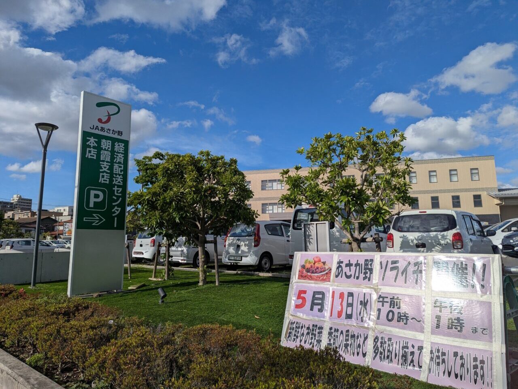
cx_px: 259
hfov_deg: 71.6
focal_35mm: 24
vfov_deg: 56.8
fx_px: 359
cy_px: 194
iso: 42
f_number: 1.85
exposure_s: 1/7519
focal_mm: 6.81
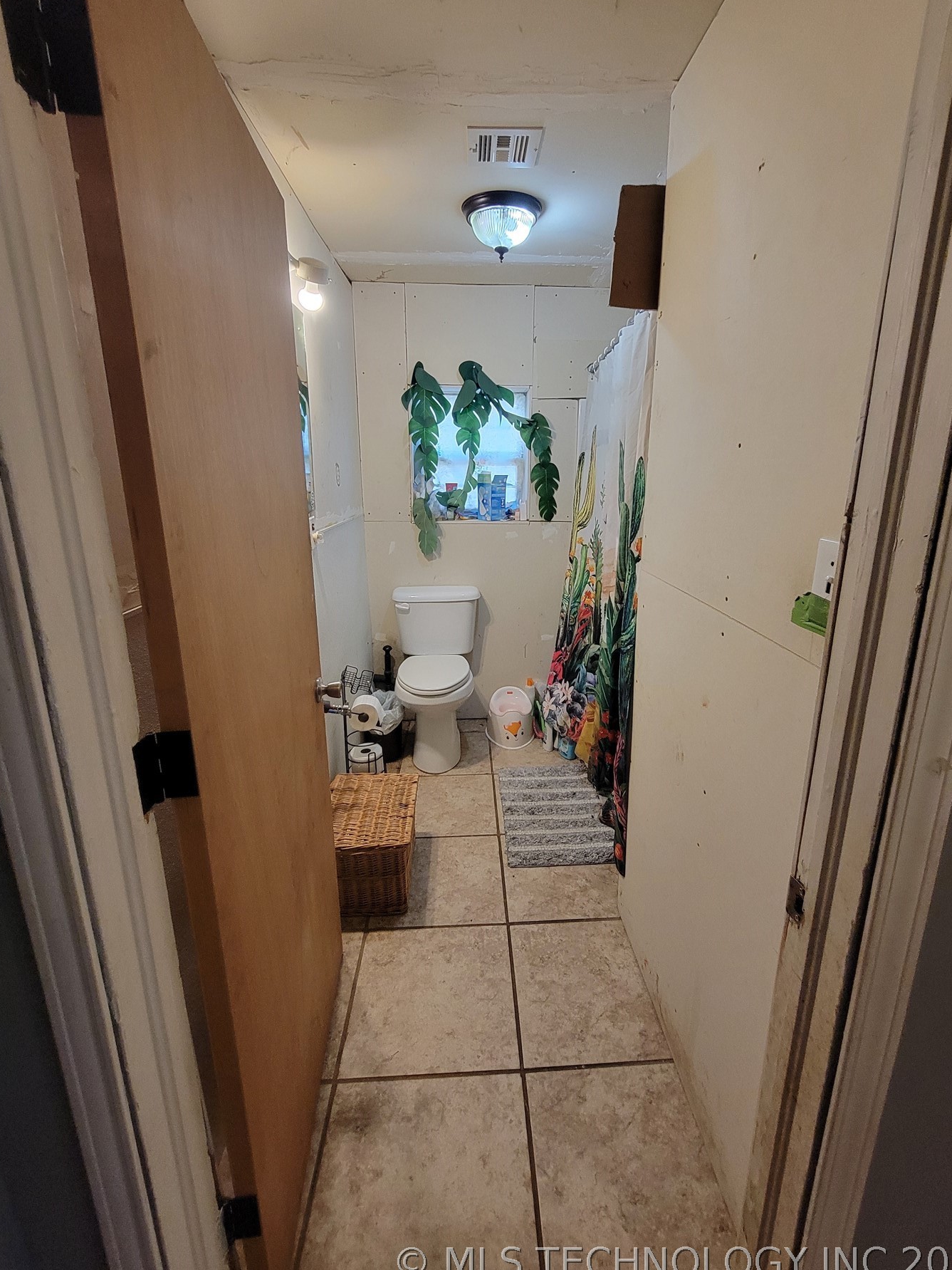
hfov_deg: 85.6
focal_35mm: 14
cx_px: 496
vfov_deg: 102.0
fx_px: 513
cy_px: 610
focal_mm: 2.2
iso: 400
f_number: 2.2
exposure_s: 1/60
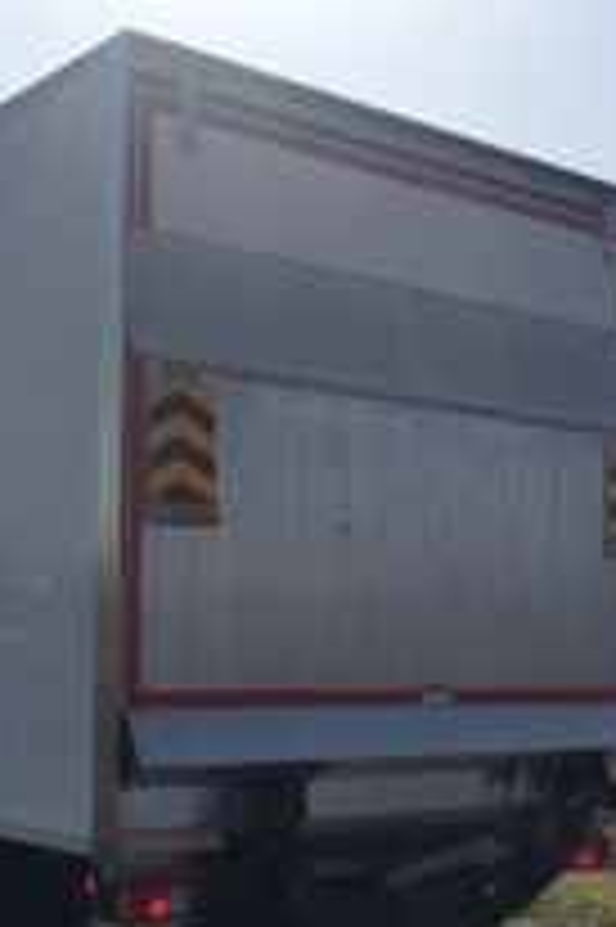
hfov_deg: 24.3
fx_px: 1414
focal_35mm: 55
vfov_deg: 36.0
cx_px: 151
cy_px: 596
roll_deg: -2.2
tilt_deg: -2.4
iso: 32
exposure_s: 1/4950
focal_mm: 4.15
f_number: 2.2
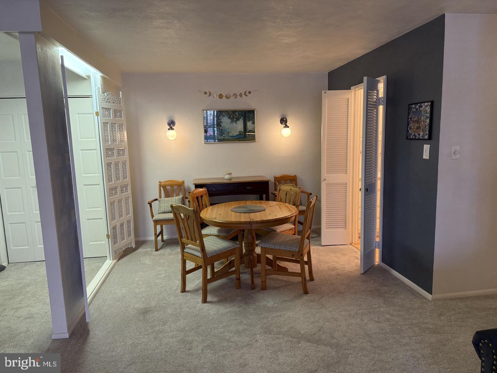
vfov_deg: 56.8
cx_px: 248
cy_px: 186
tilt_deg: -7.4
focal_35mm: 24
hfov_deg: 71.6
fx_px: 345
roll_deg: +2.2
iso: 200
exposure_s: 1/60
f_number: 1.78
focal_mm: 6.76
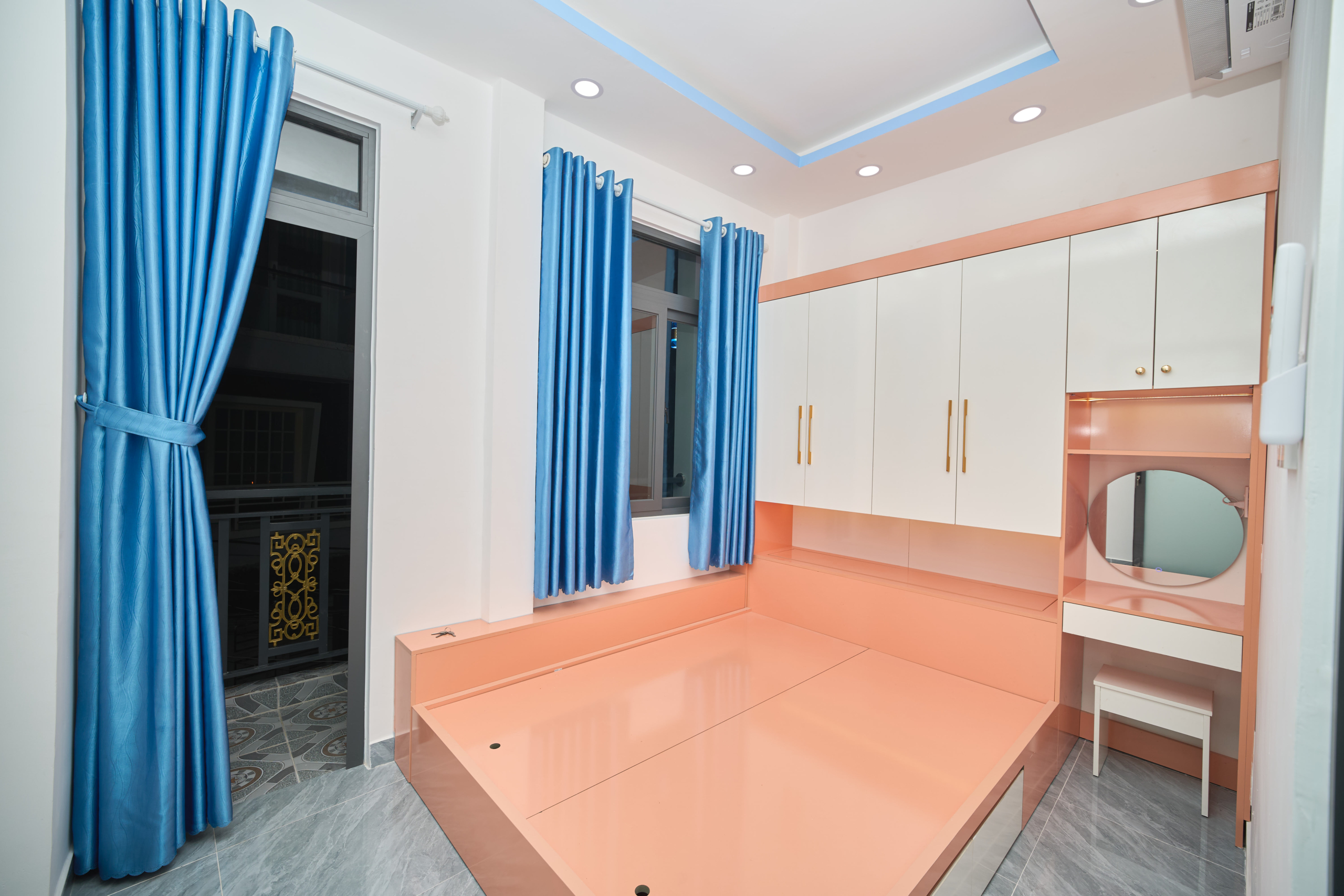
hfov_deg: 106.3
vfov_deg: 83.3
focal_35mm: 14
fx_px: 504
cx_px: 672
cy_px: 448
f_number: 3.5
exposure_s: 1/125
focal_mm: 9
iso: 100
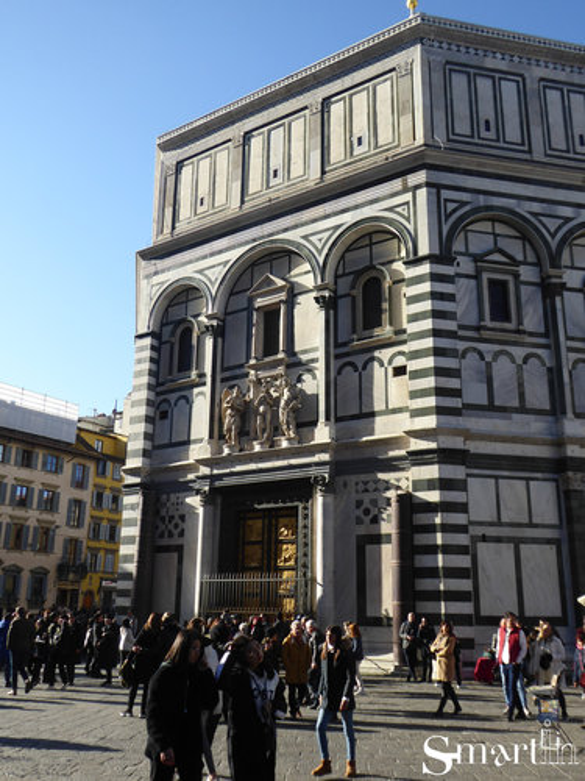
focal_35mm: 32
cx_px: 292
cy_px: 390
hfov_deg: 44.2
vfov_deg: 56.8
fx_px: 721
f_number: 3.5
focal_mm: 5.4
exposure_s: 1/500
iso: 80
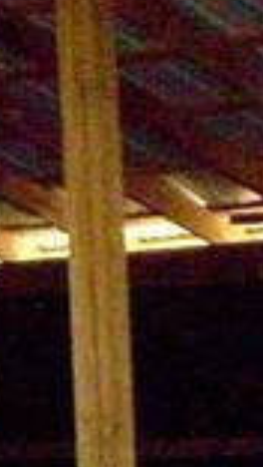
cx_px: -604
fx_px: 2672
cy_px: 388
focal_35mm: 216
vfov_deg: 9.9
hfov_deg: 5.2
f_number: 4.5
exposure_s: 1/60
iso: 140
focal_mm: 4.99
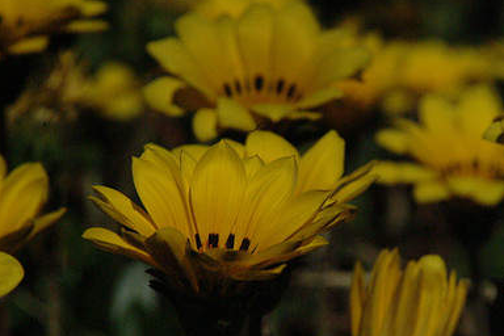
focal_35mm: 587
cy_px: 173
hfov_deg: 3.5
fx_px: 8214
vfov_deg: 2.3
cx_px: 252
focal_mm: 259
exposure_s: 1/4000
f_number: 19
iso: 1600
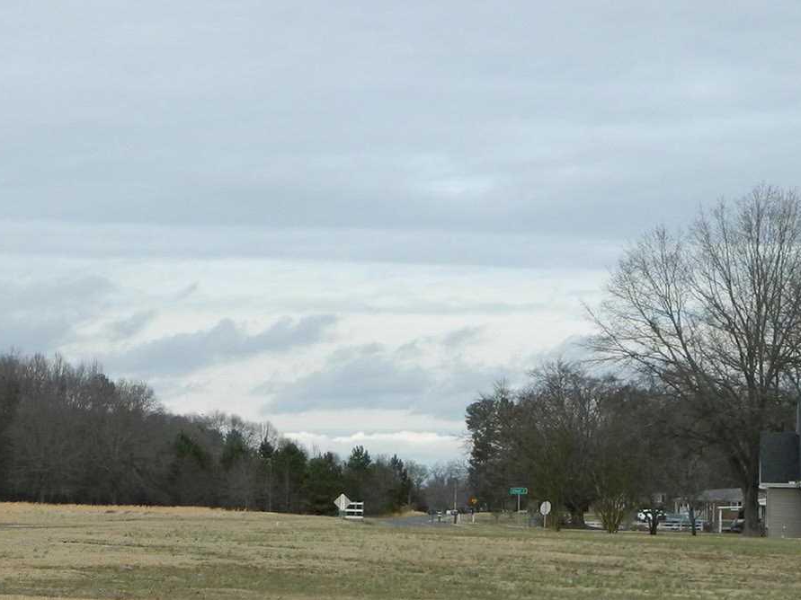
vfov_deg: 13.6
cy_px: 516
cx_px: 105
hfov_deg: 18.0
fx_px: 2499
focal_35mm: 108
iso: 80
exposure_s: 1/500
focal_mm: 8.4
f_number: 3.6
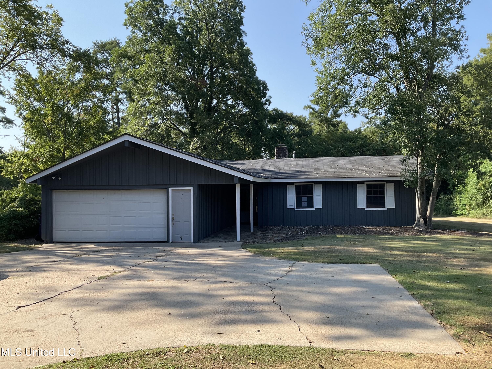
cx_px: 246
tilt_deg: -0.2
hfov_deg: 61.7
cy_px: 184
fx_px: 412
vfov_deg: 48.2
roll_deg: +0.2
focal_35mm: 29
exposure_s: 1/709
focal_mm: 3
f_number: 1.8
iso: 16
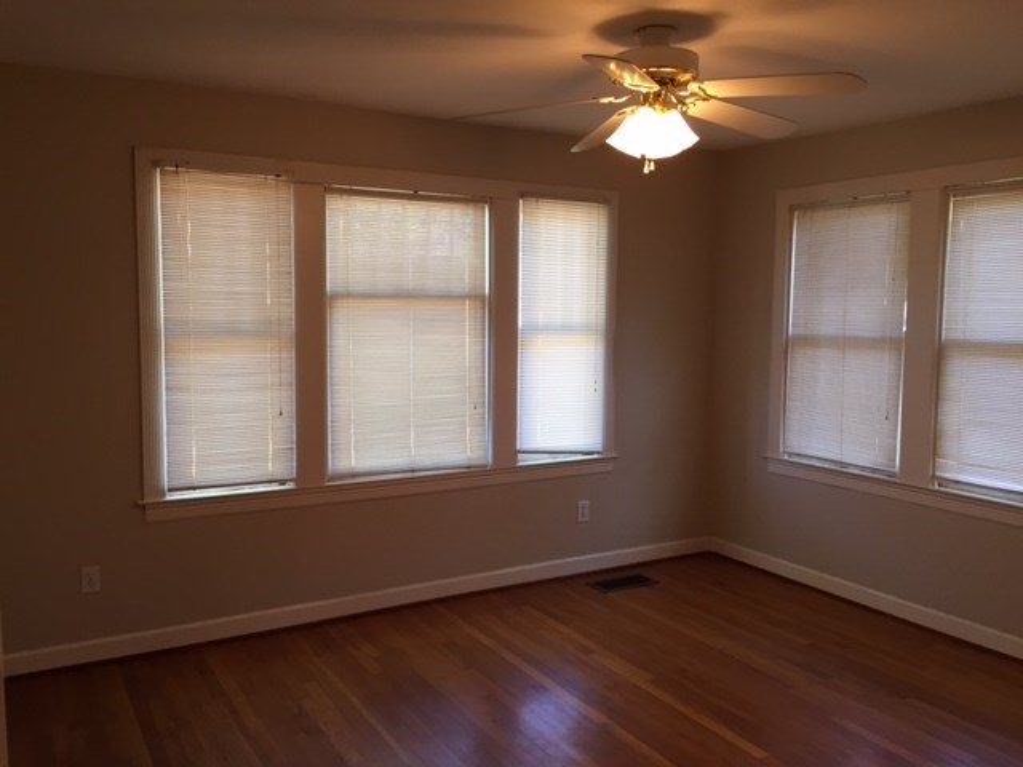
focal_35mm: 29
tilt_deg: -4.3
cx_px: 512
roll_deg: -1.3
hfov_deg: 61.7
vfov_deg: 48.2
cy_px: 384
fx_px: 857
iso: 32
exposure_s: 1/30
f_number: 2.2
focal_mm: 4.15
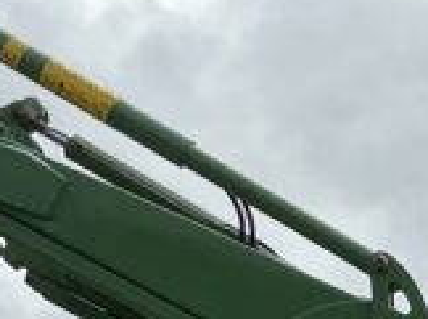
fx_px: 2185
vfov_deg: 7.9
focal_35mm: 177
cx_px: 771
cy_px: 699
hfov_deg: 10.5
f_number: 1.8
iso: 25
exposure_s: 1/2801
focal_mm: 3
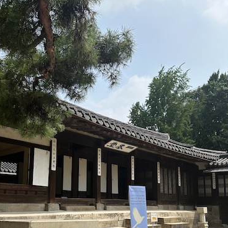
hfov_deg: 44.9
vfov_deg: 43.6
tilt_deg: +8.1
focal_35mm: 37
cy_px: 168
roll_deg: -2.4
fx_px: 276
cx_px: 107
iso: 80
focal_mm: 6.86
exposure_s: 1/6623
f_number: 1.78
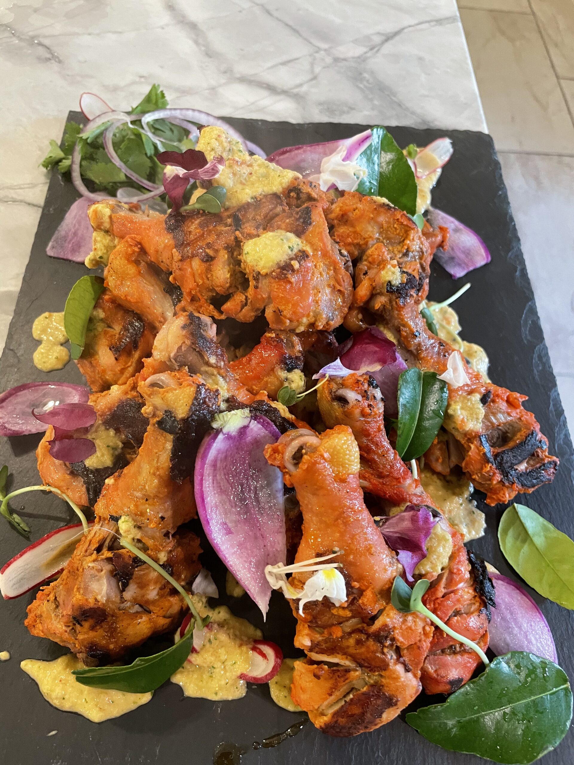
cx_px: 287
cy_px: 382
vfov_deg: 67.3
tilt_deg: -59.6
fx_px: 575
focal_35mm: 26
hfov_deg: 53.1
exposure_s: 1/60
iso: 250
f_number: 1.6
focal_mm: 4.2
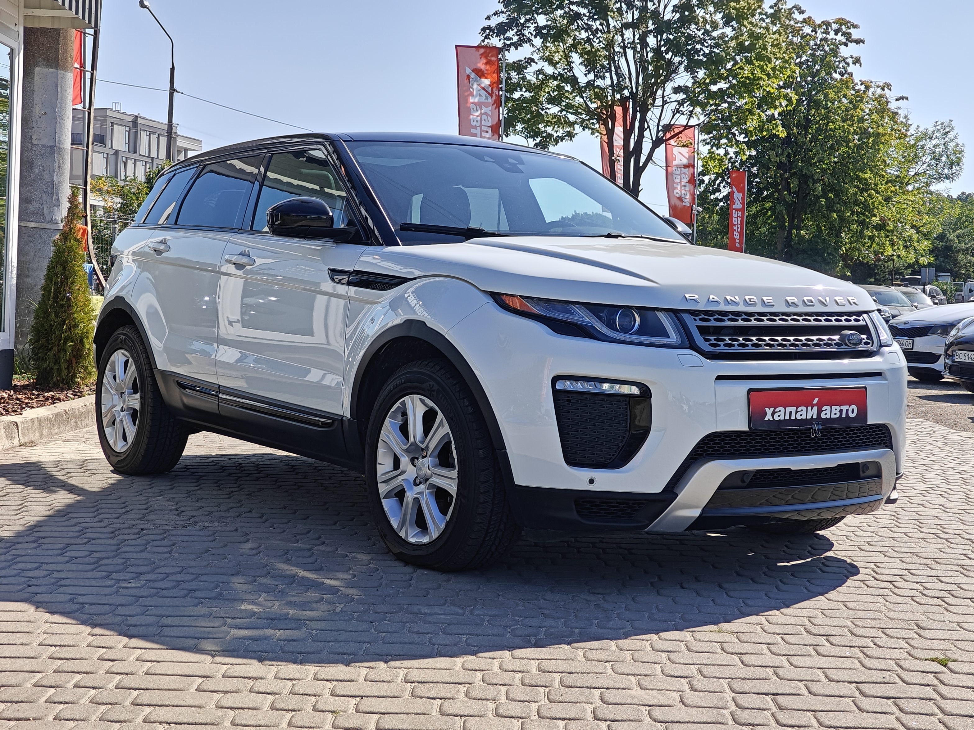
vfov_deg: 30.9
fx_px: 1322
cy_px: 365
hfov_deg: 40.4
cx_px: 487
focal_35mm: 47
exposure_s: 1/1871
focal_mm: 7.08
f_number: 2
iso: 50
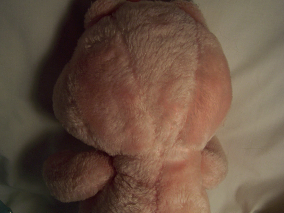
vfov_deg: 38.7
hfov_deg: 50.1
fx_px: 304
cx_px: 142
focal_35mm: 37
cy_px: 106
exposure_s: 1/350
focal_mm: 5.6
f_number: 2.8
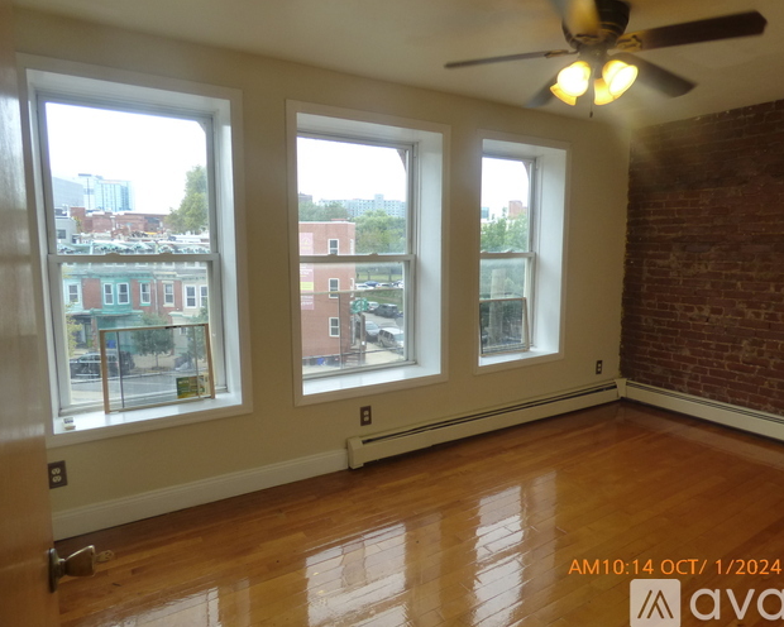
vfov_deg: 65.5
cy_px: 314
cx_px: 413
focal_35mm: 21
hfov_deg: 77.6
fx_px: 487
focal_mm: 3.58
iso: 200
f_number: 2.8
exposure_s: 1/200
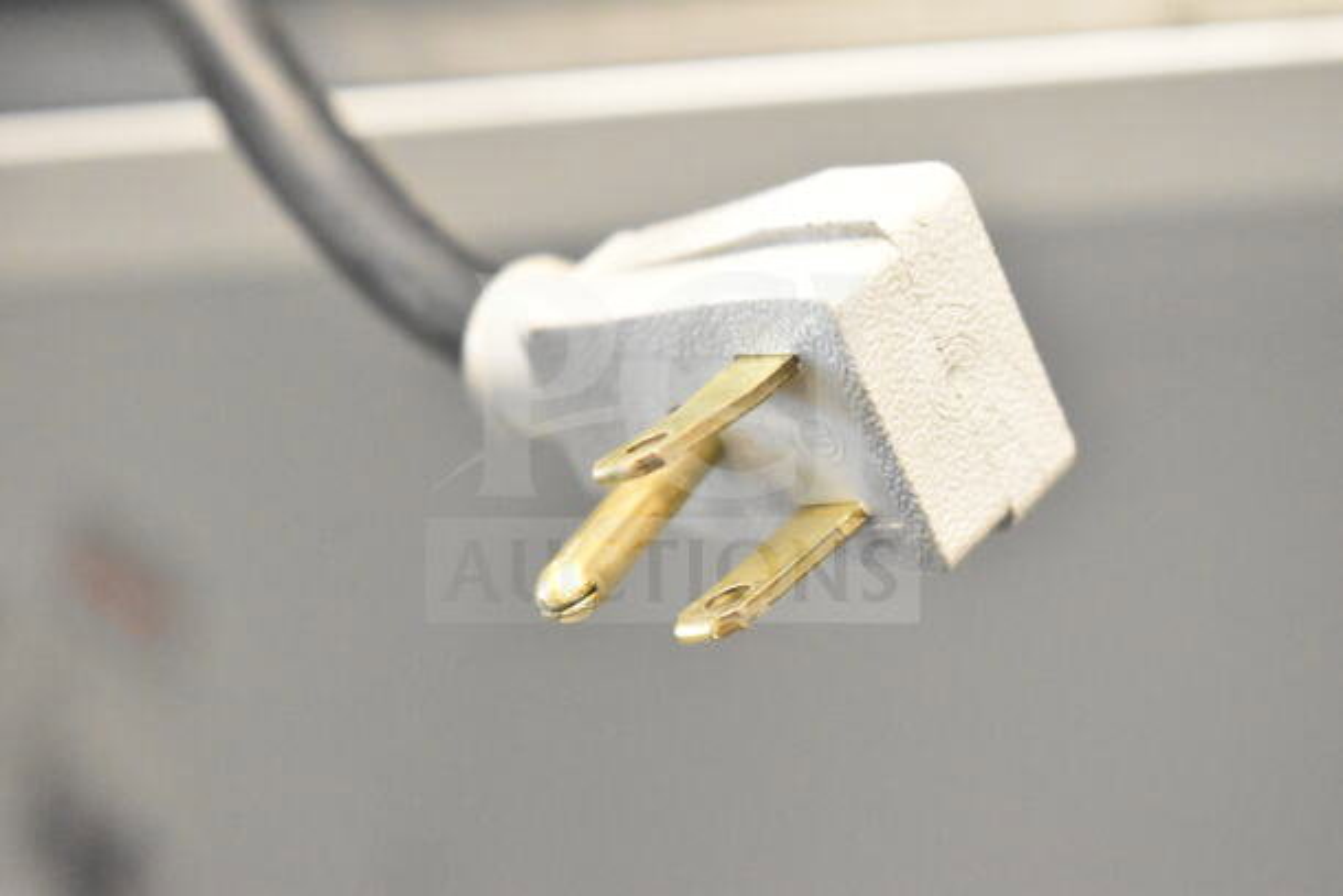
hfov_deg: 24.6
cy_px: 448
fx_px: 3078
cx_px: 672
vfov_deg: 16.6
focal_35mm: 82
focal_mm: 55
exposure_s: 1/100
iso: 12800
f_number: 5.6
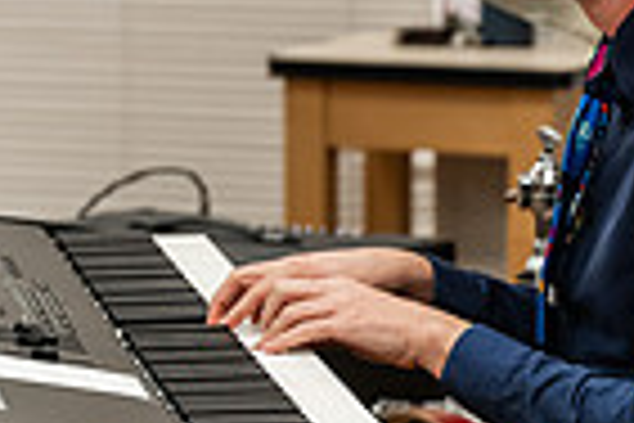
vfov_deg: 4.8
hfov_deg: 7.1
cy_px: -146
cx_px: -85
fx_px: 5054
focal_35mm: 287
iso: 1600
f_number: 2.8
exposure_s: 1/200
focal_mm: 70
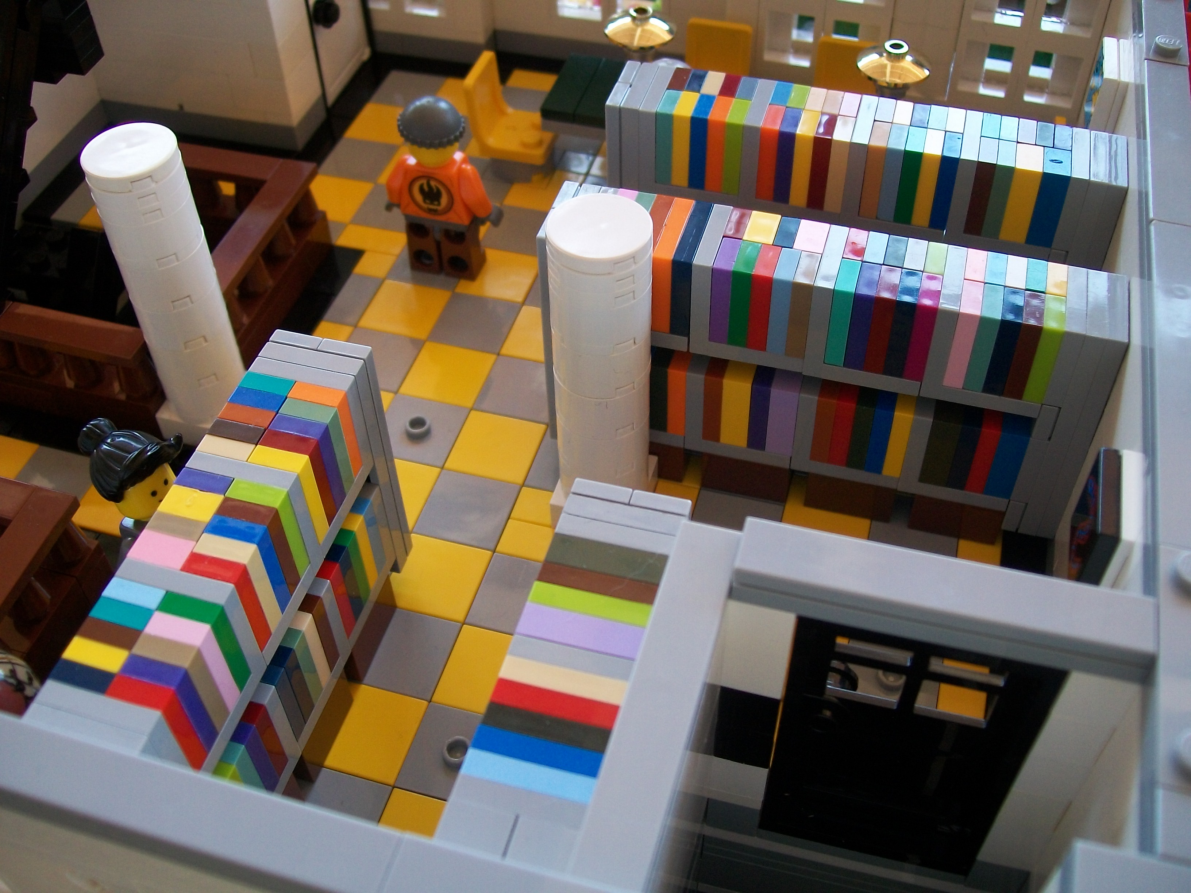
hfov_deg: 51.4
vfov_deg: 39.7
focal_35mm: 36
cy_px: 446
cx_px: 596
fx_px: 1239
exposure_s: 1/125
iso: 80
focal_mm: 6
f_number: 2.7
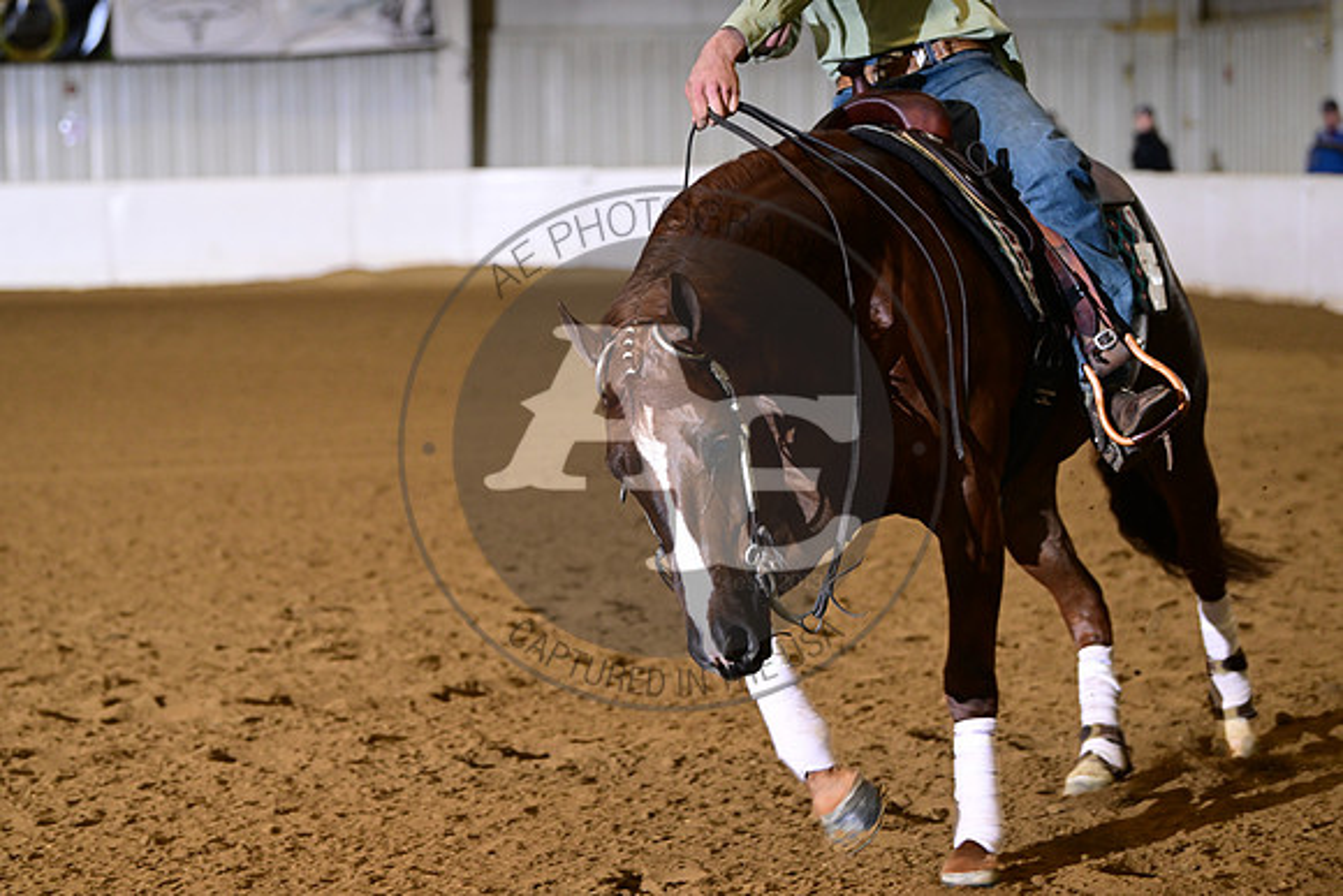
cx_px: 672
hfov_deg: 20.0
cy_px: 448
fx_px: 3806
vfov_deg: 13.4
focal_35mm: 102
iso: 2000
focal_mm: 102
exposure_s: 1/200
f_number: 4
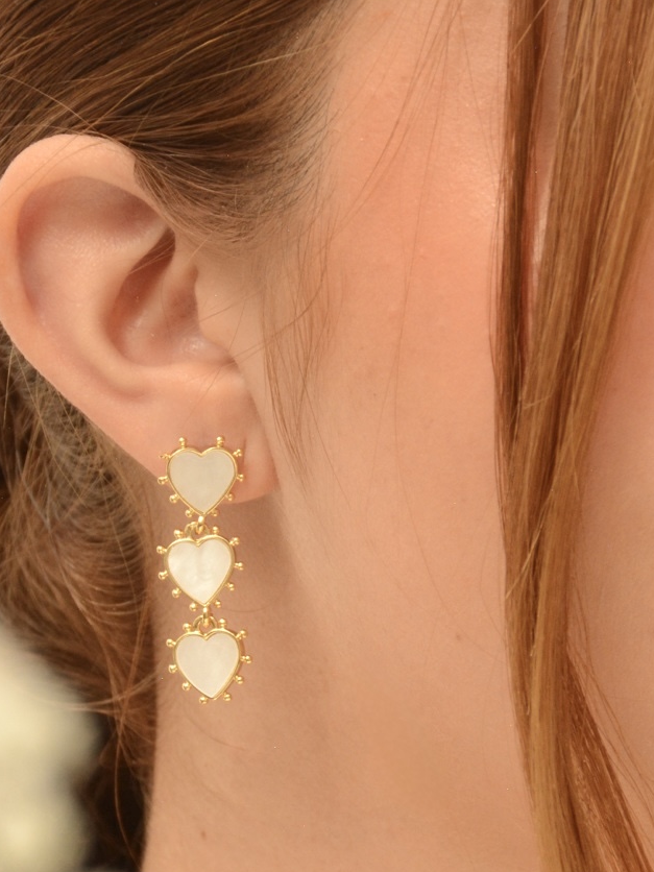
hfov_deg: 4.7
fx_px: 8011
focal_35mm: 318
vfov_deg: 6.2
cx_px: 357
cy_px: 616
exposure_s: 1/800
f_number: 7.1
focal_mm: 80
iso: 500
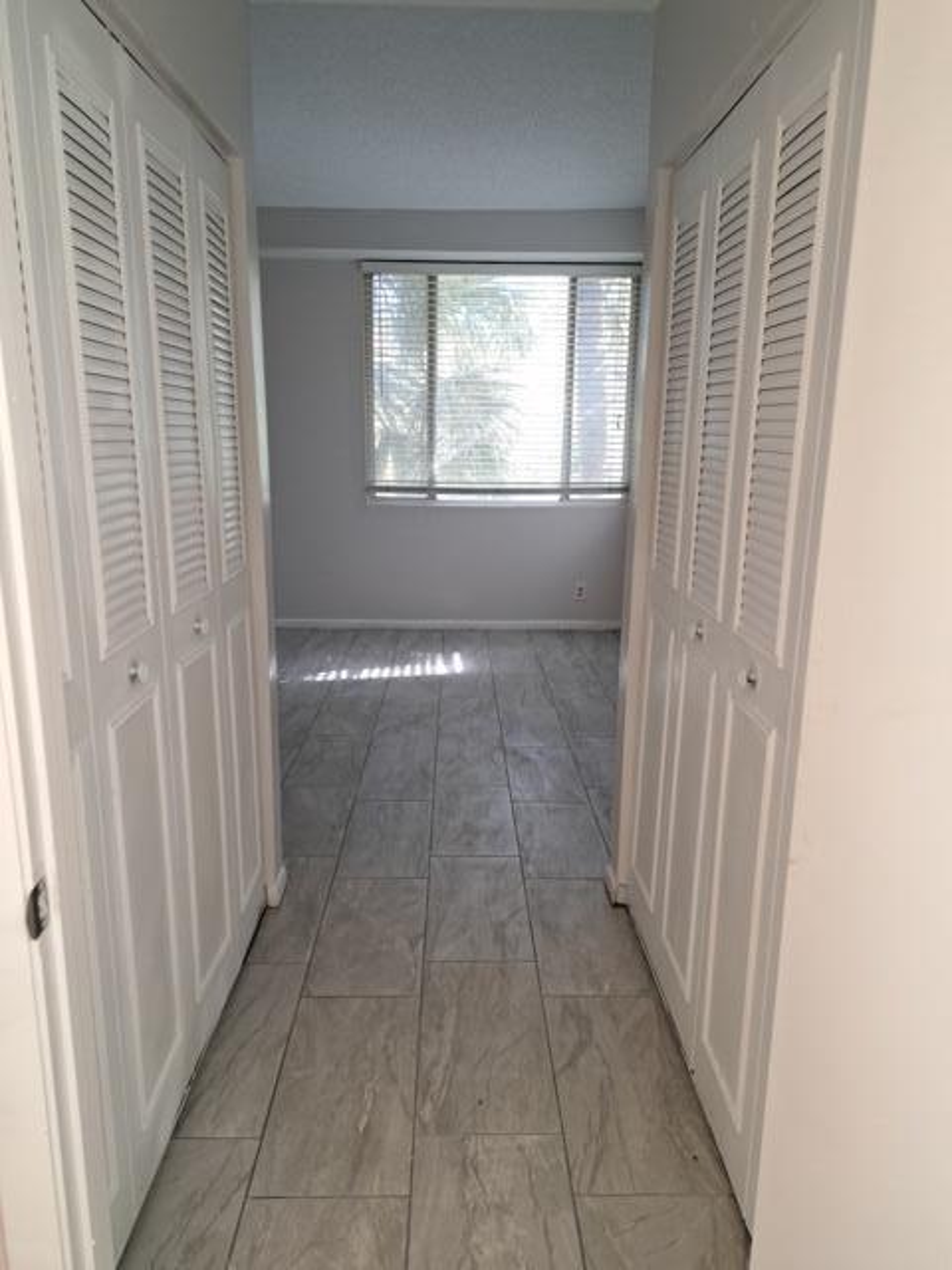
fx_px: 880
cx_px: 476
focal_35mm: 24
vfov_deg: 71.6
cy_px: 635
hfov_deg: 56.8
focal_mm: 5.23
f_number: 1.8
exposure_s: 1/60
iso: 125
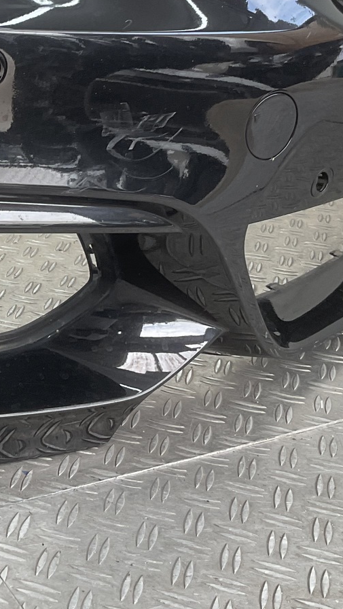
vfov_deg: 29.3
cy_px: 156
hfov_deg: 16.1
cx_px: -97
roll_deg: -3.7
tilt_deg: -21.2
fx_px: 1147
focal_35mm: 71
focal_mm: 3
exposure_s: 1/100
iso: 20
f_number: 1.8
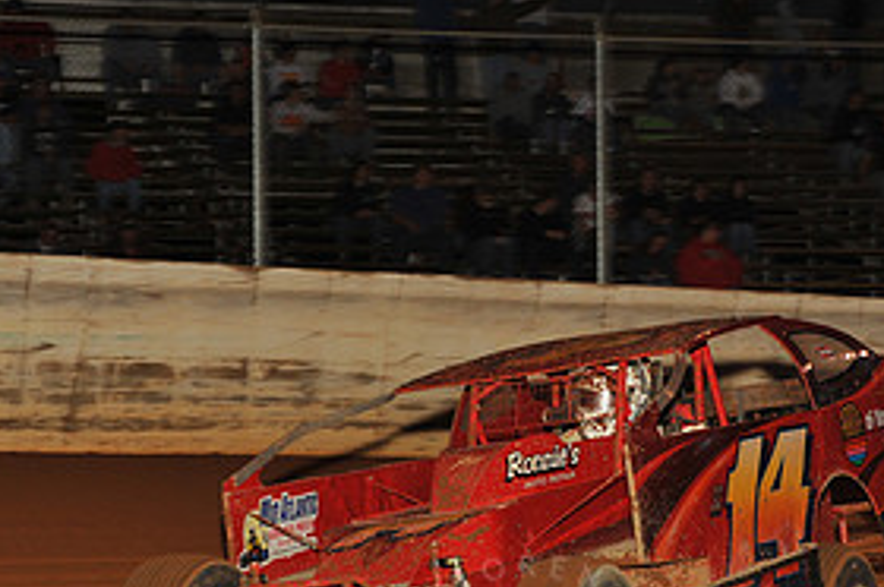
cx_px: 527
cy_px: 454
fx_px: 3556
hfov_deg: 14.2
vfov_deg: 9.4
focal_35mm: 145
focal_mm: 70
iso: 500
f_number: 7.1
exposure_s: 1/320
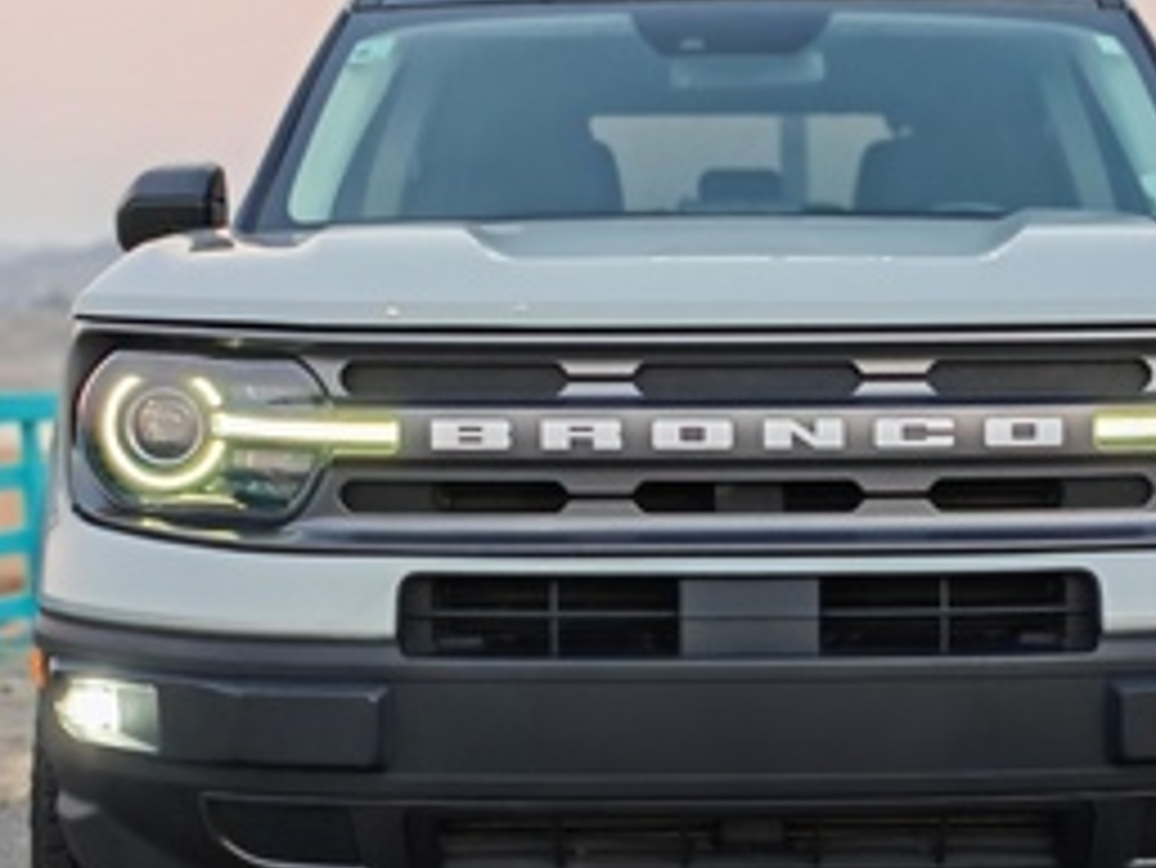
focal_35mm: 89
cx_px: 807
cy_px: 515
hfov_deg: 21.9
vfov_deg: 16.6
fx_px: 2974
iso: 200
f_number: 2.4
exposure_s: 1/98
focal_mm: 5.3
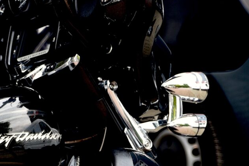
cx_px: -156
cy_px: 215
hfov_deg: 8.5
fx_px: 1633
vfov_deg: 5.8
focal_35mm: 236
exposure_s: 1/60
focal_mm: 58
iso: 100
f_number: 2.8
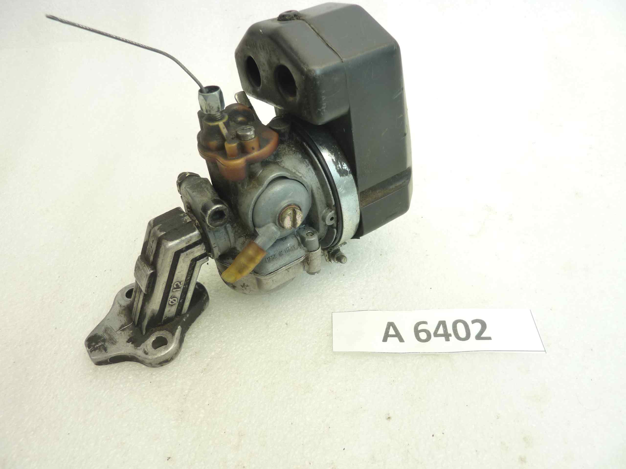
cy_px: 234
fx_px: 452
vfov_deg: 54.9
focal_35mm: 25
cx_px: 313
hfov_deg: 69.4
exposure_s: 1/13
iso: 125
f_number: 3.3
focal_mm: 4.1
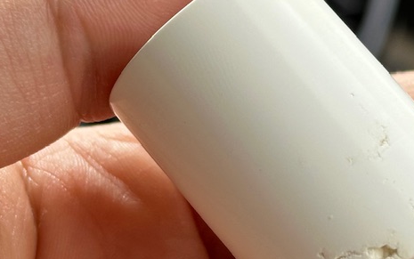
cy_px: 69
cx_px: 290
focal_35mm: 140
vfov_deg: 9.4
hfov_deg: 14.9
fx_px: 1580
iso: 64
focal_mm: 6.86
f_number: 1.78
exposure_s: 1/1157
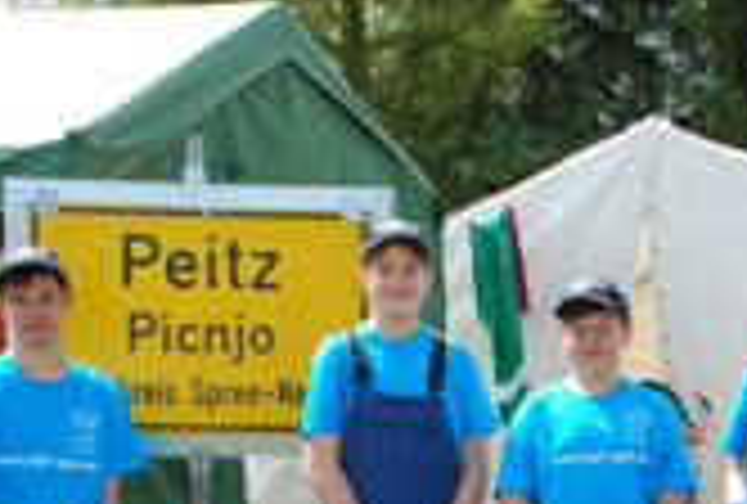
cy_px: 565
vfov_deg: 14.3
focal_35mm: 94
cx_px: 526
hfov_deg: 21.5
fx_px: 1958
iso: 100
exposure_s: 1/125
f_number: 5.6
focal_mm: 26
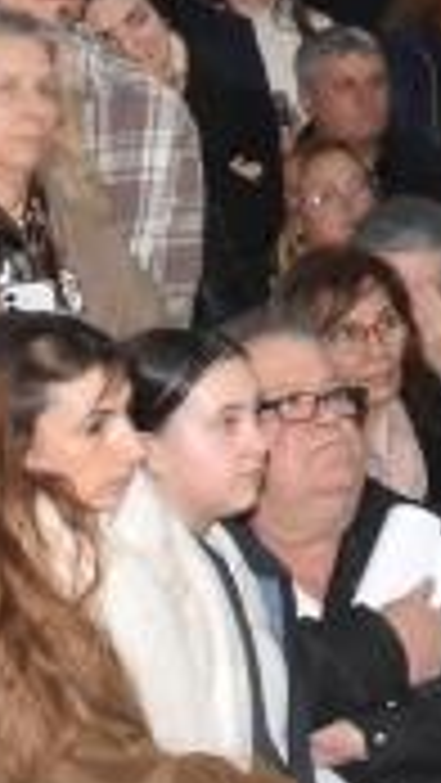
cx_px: 1881
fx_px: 5173
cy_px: -281
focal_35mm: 249
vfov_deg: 8.5
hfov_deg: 4.4
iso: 1600
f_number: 8
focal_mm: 27
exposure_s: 1/60
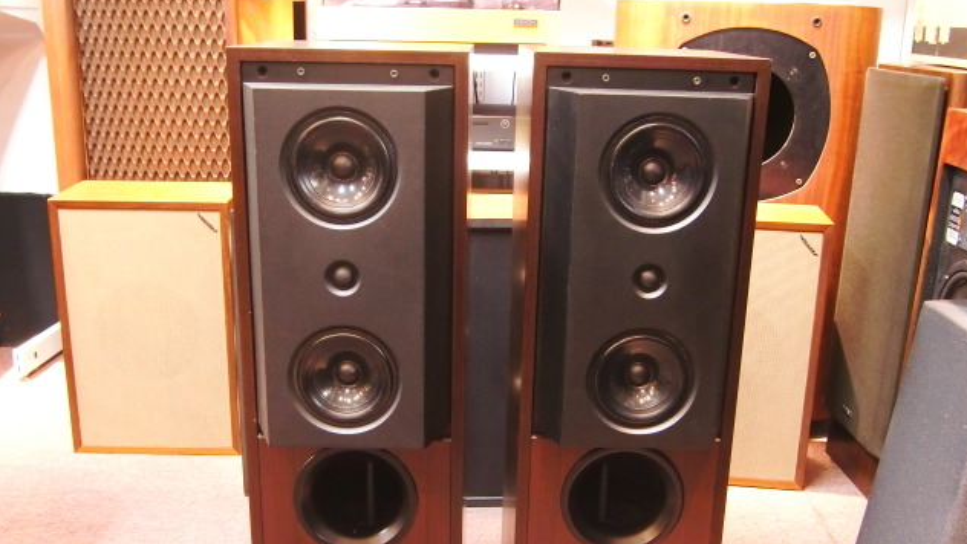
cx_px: 488
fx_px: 1103
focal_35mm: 43
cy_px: 362
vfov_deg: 27.6
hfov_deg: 47.3
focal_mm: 6.9
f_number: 3
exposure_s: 1/5
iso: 400
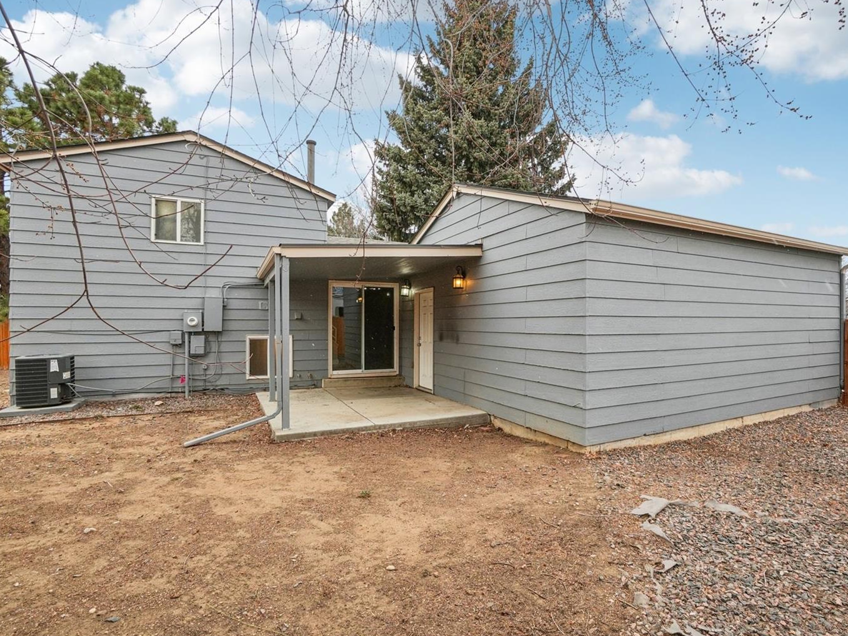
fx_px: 416
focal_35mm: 17
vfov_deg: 74.7
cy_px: 327
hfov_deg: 90.7
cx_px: 466
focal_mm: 10
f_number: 8
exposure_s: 1/200
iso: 400
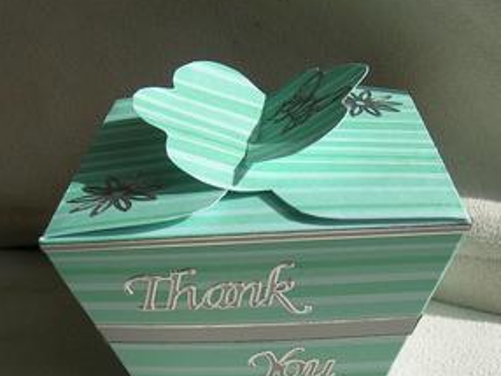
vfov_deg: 26.4
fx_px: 797
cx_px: 279
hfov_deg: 34.9
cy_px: 255
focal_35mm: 55
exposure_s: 1/450
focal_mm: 5.4
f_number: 4.8
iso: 50
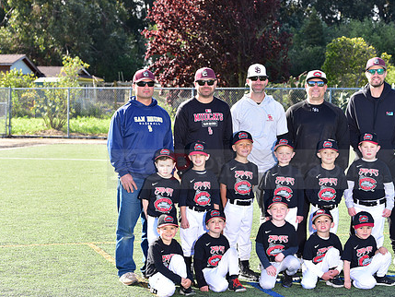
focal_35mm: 91
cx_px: 261
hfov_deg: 21.5
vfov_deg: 16.2
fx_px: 1039
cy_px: 162
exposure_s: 1/125
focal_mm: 70
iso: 100
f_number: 5.6
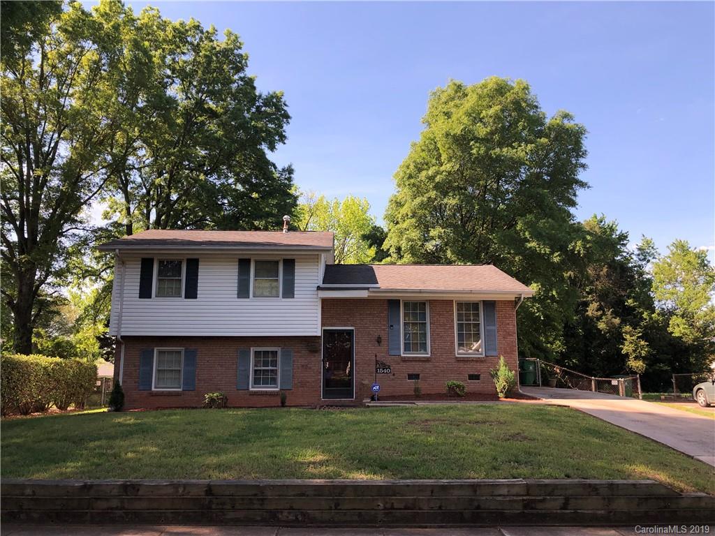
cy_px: 268
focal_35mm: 28
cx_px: 358
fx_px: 578
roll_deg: +0.0
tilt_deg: +9.3
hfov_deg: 63.4
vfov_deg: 49.7
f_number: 1.8
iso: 20
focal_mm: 4
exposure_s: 1/1043
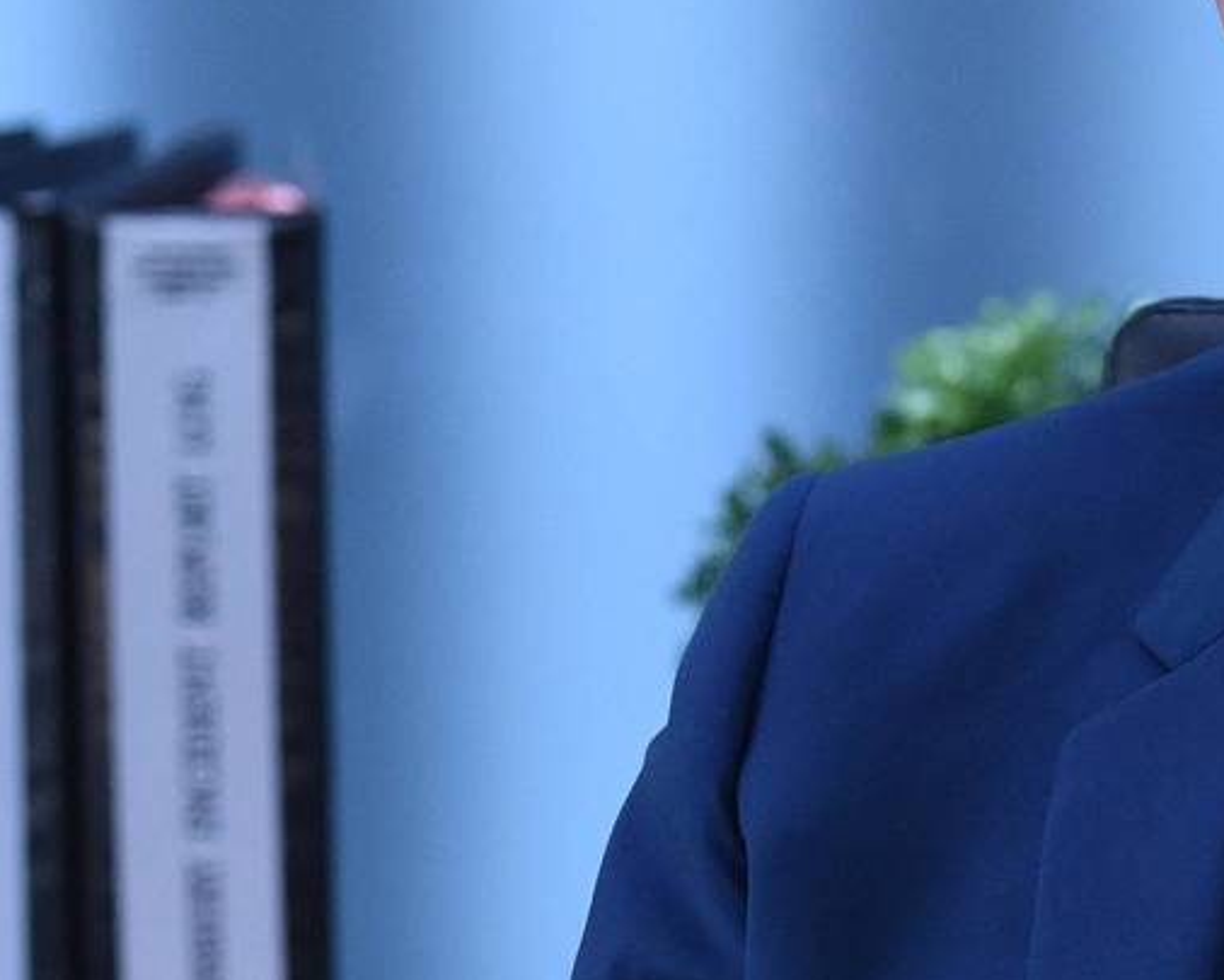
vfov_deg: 2.5
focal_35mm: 614
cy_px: 704
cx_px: 1672
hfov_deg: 3.1
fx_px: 22247
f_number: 3.2
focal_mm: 120
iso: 2500
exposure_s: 1/160
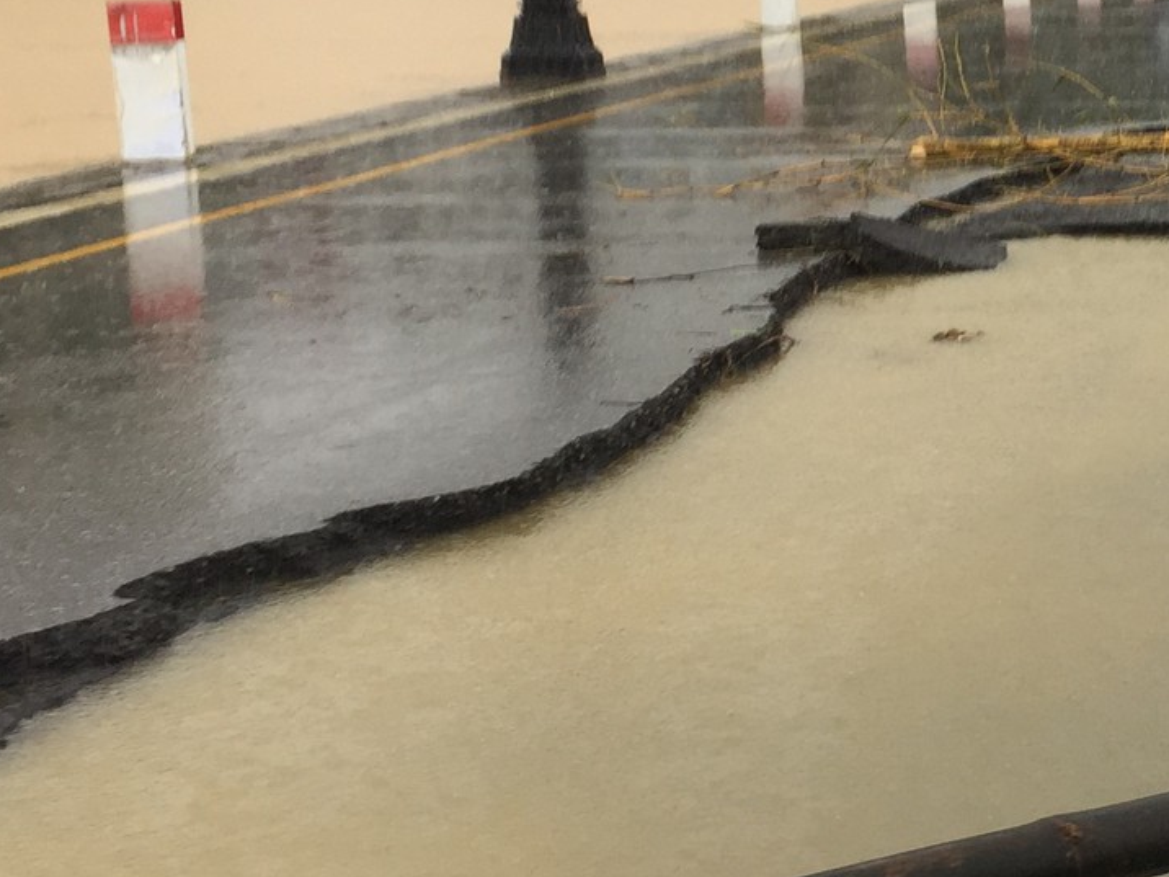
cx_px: 1197
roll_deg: +0.1
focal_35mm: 81
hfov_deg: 23.0
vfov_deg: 18.2
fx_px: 2735
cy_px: 299
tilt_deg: -9.8
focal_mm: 4.15
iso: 32
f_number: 2.2
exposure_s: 1/100
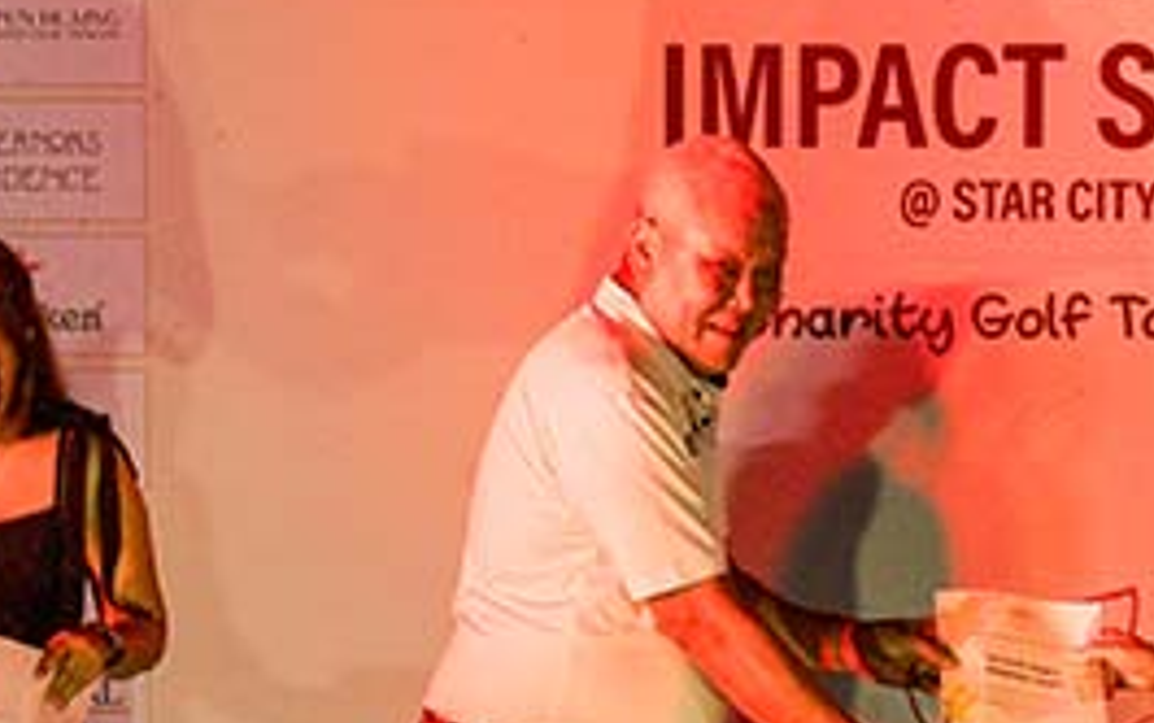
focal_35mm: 109
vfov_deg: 11.7
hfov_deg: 19.1
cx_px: 701
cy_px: 984
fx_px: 3425
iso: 5000
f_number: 4.5
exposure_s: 1/250
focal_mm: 29.5
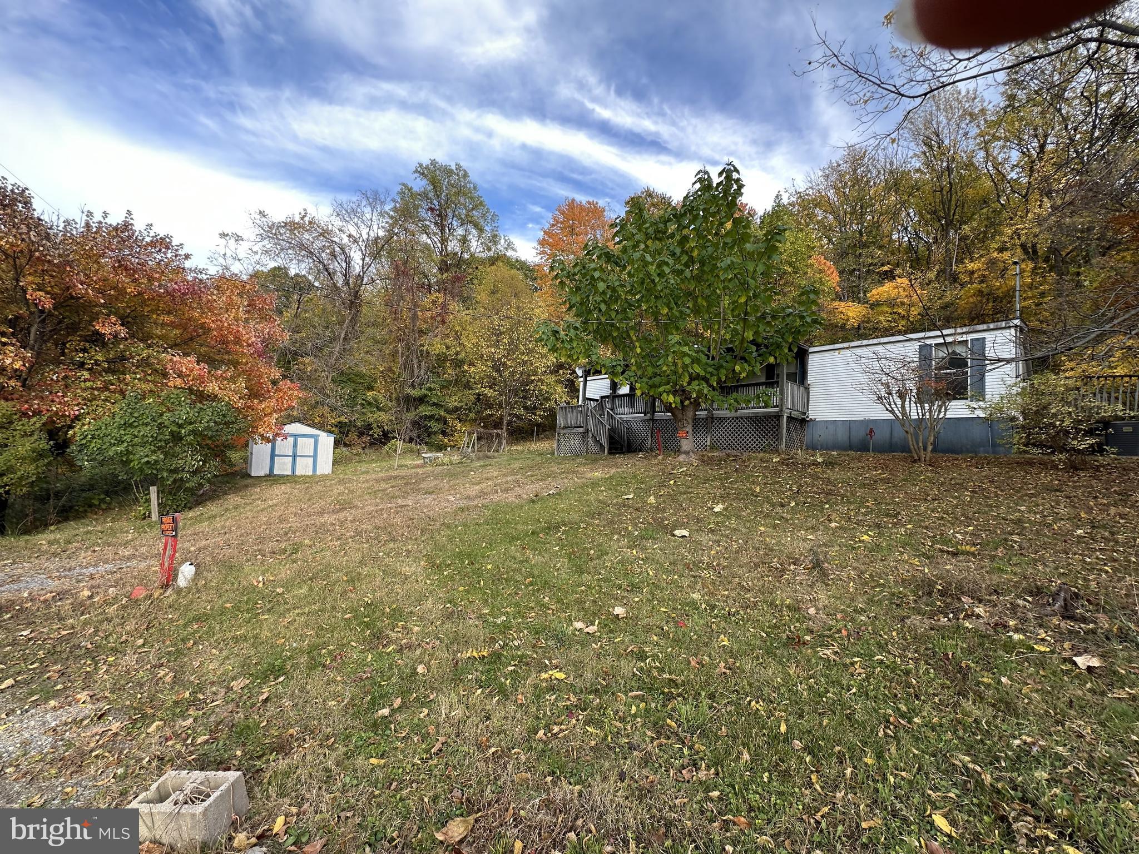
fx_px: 461
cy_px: 427
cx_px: 570
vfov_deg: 85.7
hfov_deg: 102.1
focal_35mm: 14
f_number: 2.2
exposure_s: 1/220
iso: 40
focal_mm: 2.22
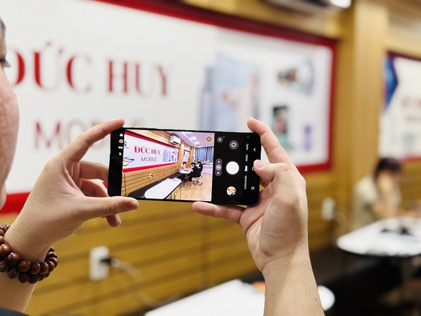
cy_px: 158
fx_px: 584
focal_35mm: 48
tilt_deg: -3.3
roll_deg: -0.3
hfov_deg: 39.7
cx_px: 210
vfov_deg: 30.3
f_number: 1.78
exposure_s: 1/60
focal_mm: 6.76
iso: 160
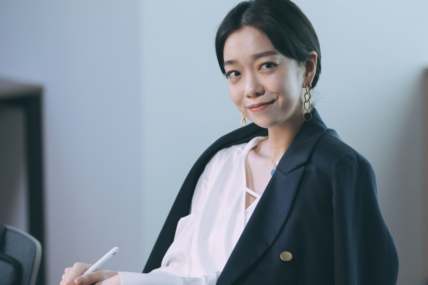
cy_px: 141
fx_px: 2295
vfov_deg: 7.1
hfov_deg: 10.7
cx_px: 243
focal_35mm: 193
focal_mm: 125
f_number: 2.8
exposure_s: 1/80
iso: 1600
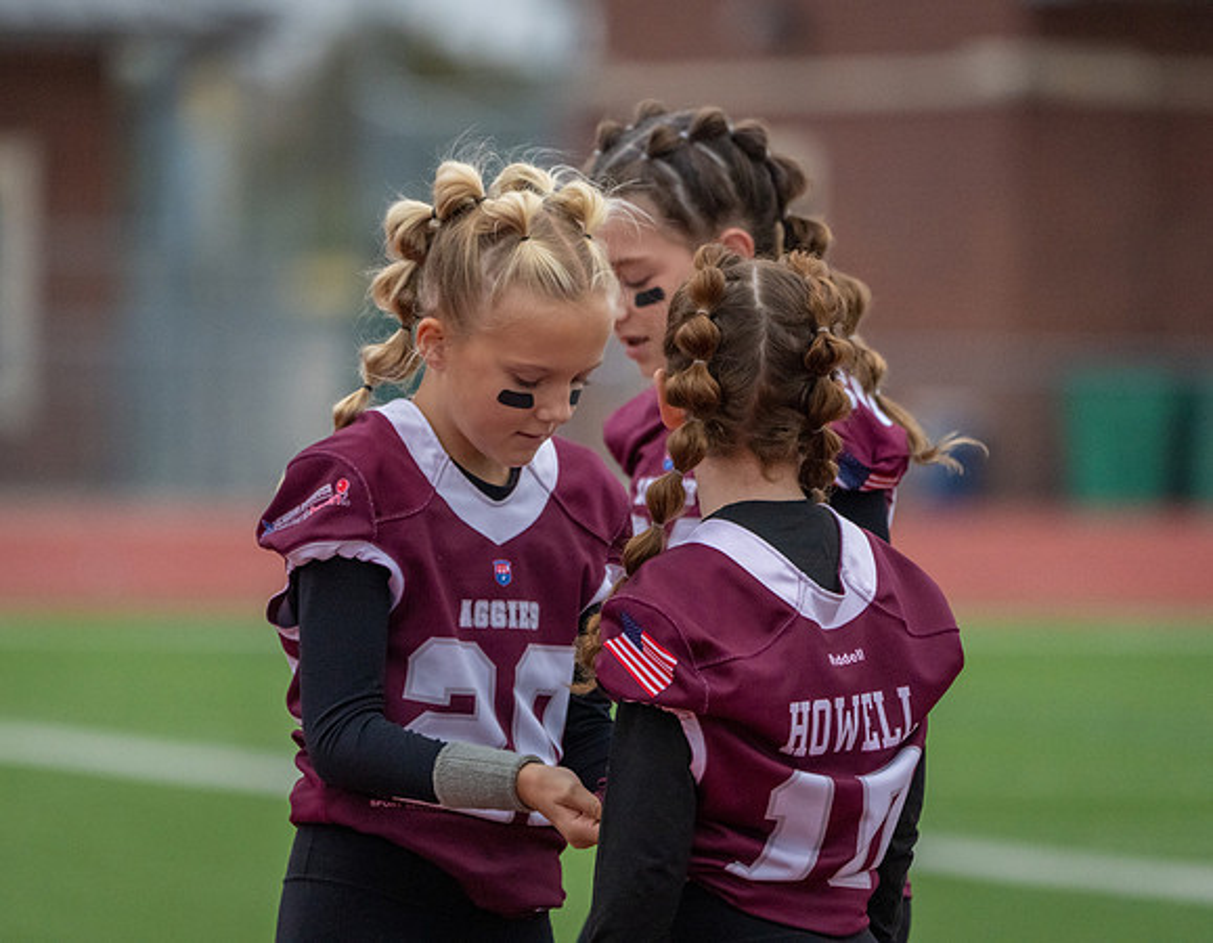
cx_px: 554
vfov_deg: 3.1
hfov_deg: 4.0
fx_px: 17521
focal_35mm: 493
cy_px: 417
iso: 5000
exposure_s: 1/1000
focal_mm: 400
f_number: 5.6
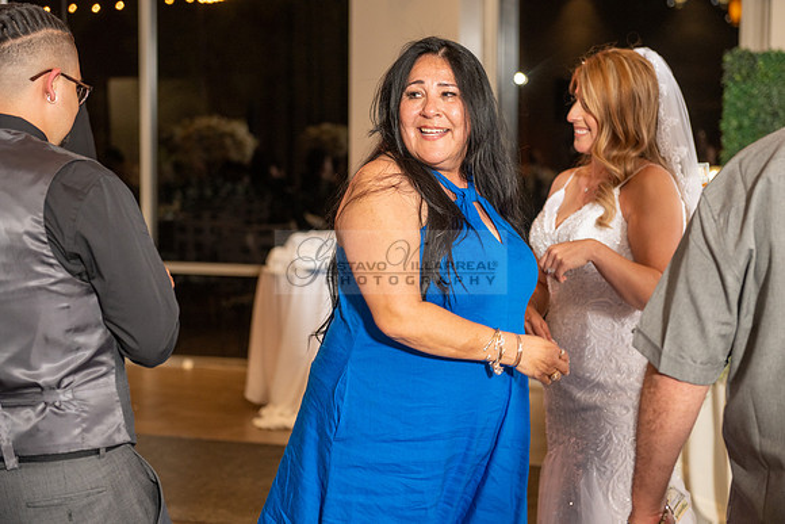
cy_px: 262
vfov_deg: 19.5
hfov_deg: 28.8
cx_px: 392
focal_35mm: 70
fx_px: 1527
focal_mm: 70
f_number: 3.5
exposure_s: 1/160
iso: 800
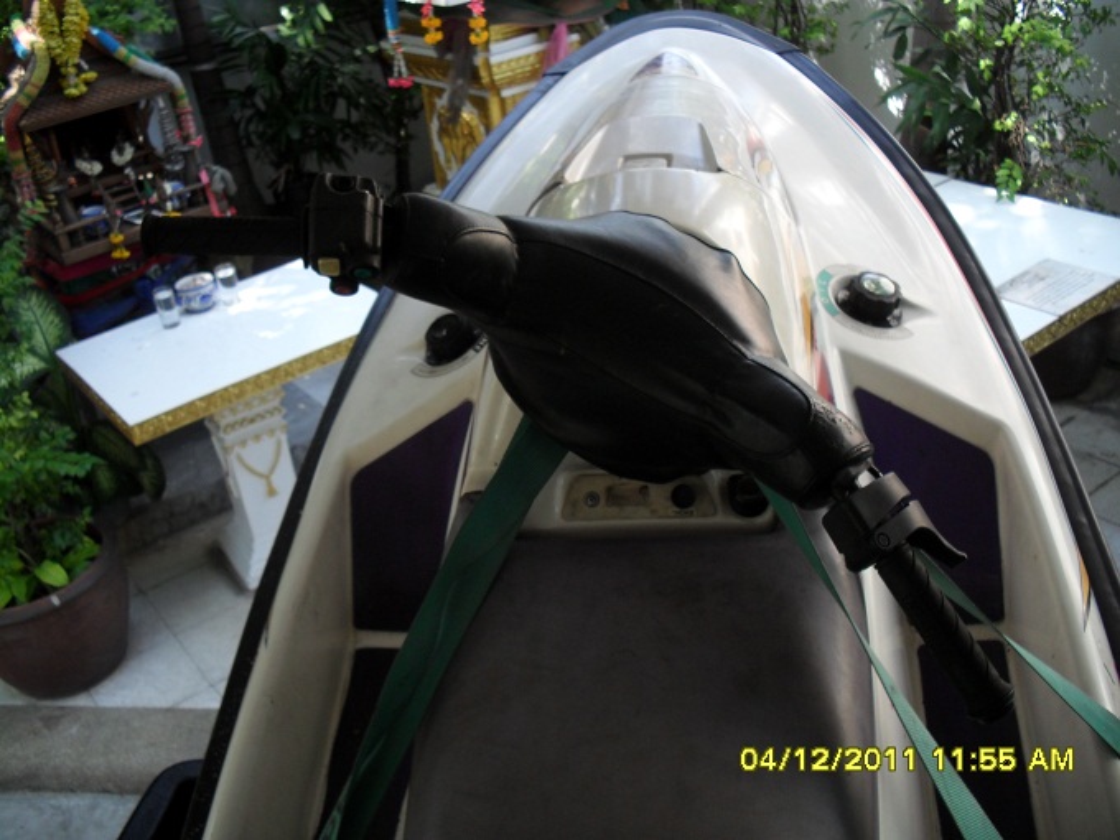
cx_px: 560
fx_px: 1132
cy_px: 420
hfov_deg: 52.6
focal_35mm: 35
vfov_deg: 40.7
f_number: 3.2
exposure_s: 1/90
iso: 100
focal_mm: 6.3
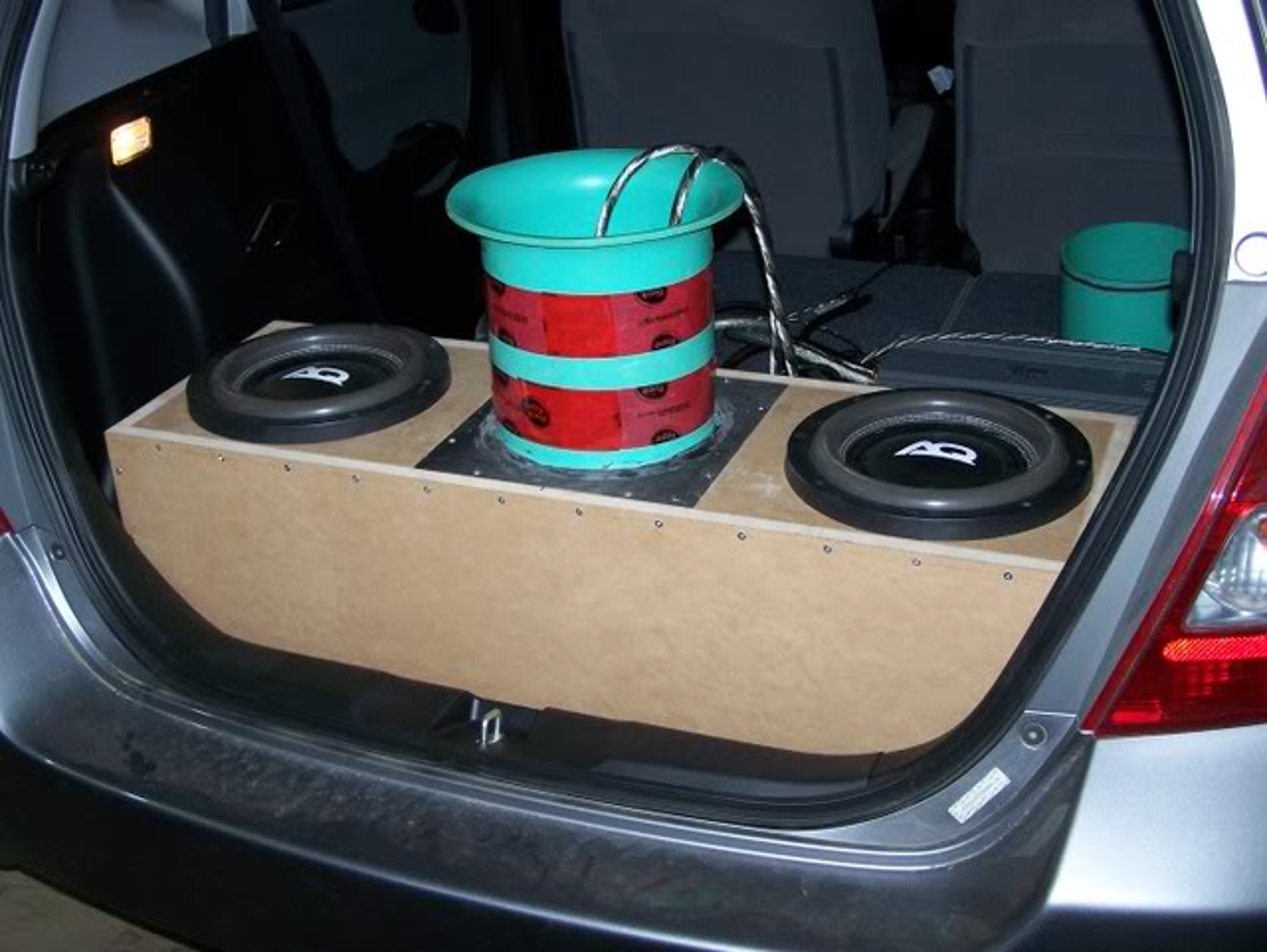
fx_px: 1758
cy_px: 476
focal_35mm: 48
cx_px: 634
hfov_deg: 39.6
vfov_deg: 30.3
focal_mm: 8
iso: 160
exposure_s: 1/60
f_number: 3
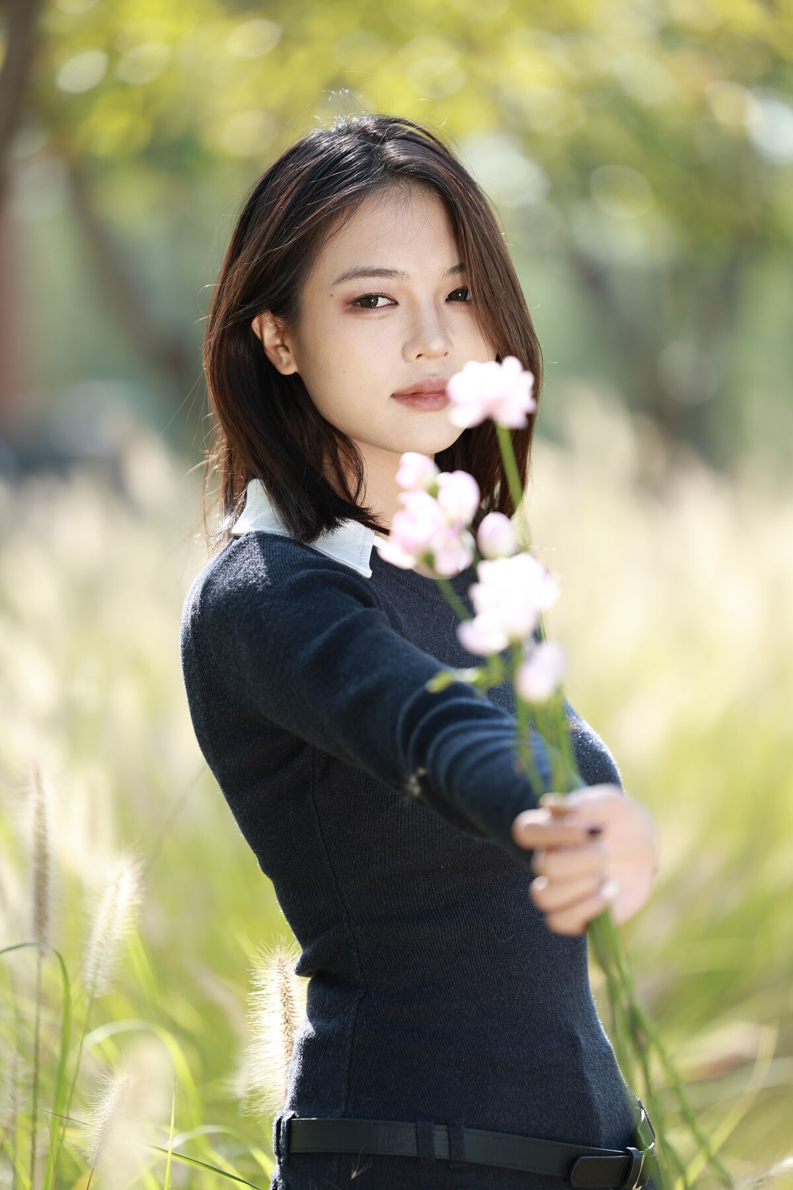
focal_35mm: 181
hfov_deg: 7.6
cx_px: 396
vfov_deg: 11.4
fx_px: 5980
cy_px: 595
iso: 100
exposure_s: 1/400
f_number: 2.8
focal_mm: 182
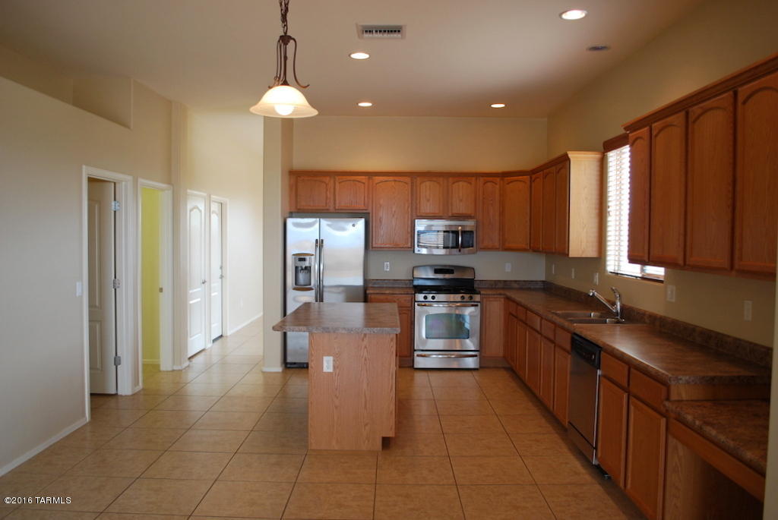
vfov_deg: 48.0
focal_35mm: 27
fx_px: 584
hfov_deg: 67.3
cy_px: 260
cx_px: 389
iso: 200
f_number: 3.5
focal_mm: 18
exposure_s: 1/30
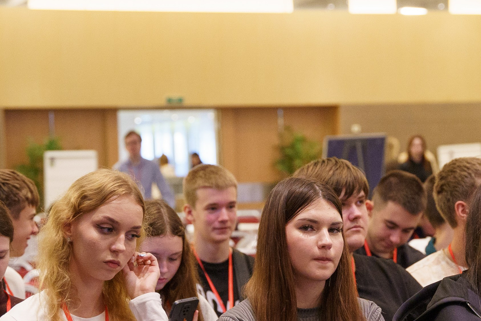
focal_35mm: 128
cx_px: 315
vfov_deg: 10.7
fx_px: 1710
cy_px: 236
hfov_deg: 16.0
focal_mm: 52.7
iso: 3200
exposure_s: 1/125
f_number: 2.8
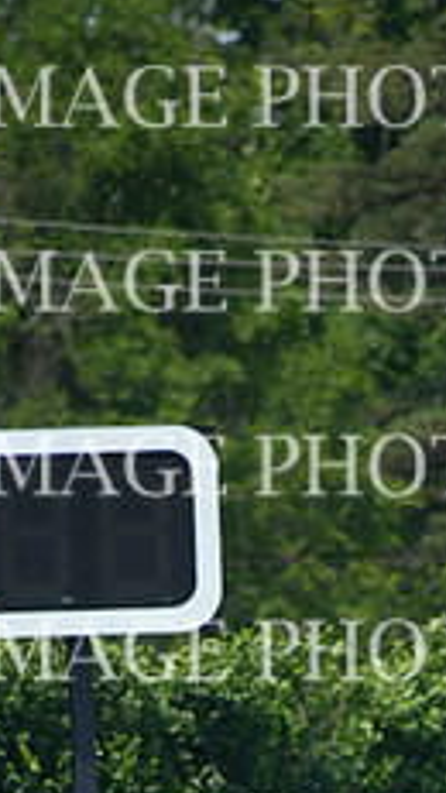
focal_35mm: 1053
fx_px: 22130
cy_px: 927
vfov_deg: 2.1
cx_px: 232
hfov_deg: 1.2
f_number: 5.6
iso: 400
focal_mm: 400
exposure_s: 1/1600
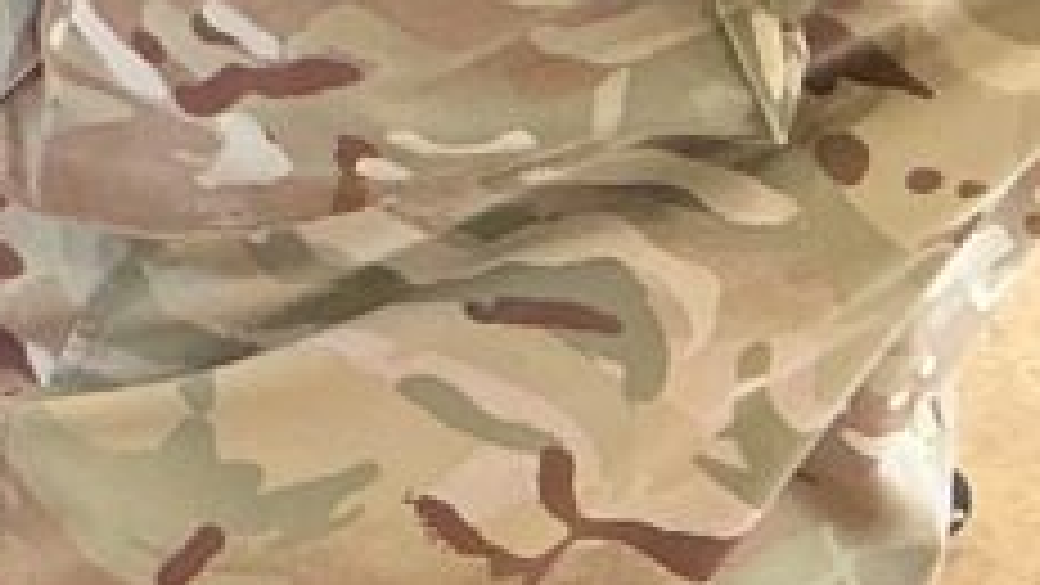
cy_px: -398
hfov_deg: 11.5
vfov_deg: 6.9
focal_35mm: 172
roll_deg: -5.8
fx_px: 4744
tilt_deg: -24.9
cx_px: -869
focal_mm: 3
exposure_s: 1/60
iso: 64
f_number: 1.8
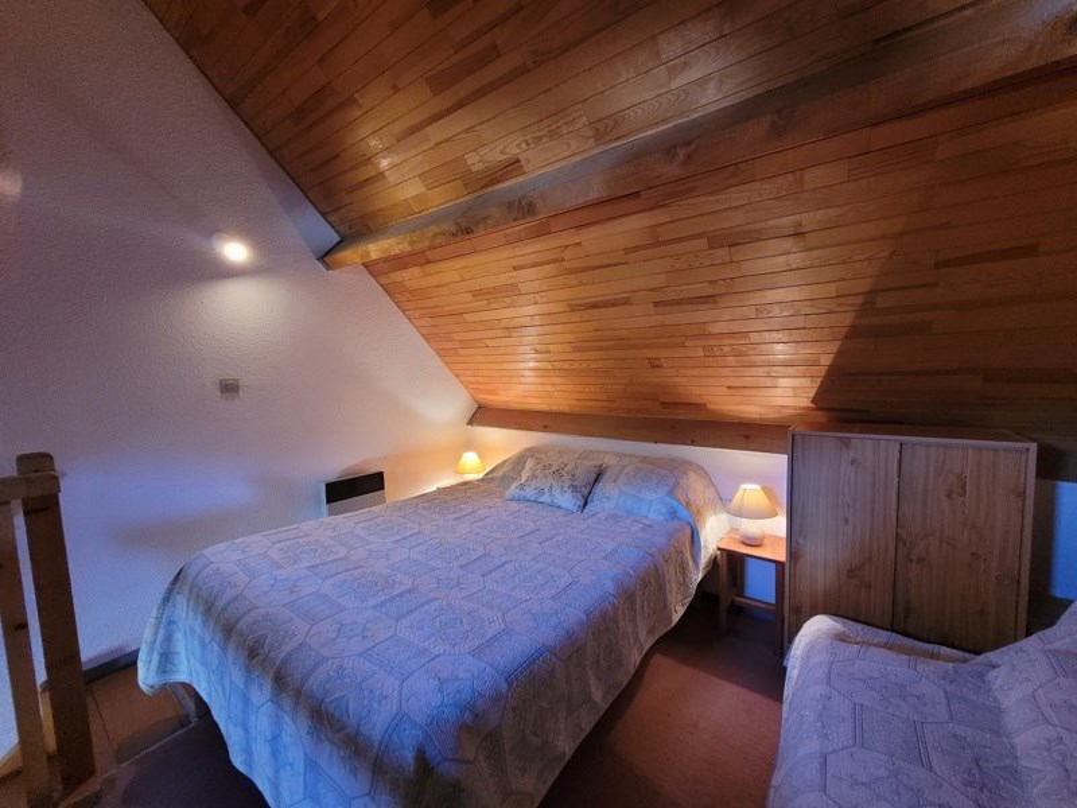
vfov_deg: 89.9
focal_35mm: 13
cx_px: 538
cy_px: 404
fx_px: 404
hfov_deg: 106.2
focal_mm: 1.74
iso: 400
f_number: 2.2
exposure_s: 1/33
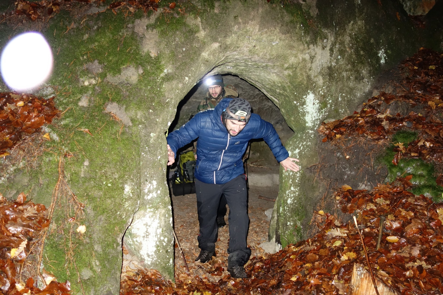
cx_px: 222
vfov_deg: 46.4
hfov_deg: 65.5
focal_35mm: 28
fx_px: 345
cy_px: 148
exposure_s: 1/10
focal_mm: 10.4
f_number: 1.8
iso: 500
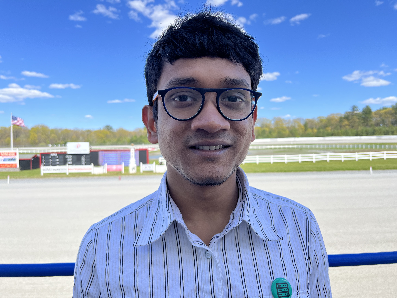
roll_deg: +2.1
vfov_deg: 53.1
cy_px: 149
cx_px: 198
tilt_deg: -0.5
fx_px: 298
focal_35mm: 26
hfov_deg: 67.3
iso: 50
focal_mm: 5.1
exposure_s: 1/1497
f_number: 1.6
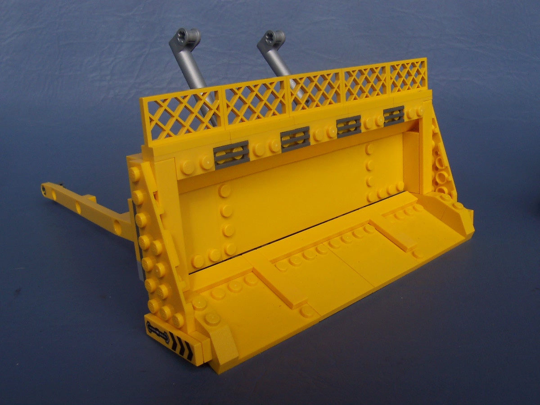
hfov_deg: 50.1
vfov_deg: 38.7
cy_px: 202
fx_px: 577
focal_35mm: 37
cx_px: 270
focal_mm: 5.6
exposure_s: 1/350
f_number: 5.6
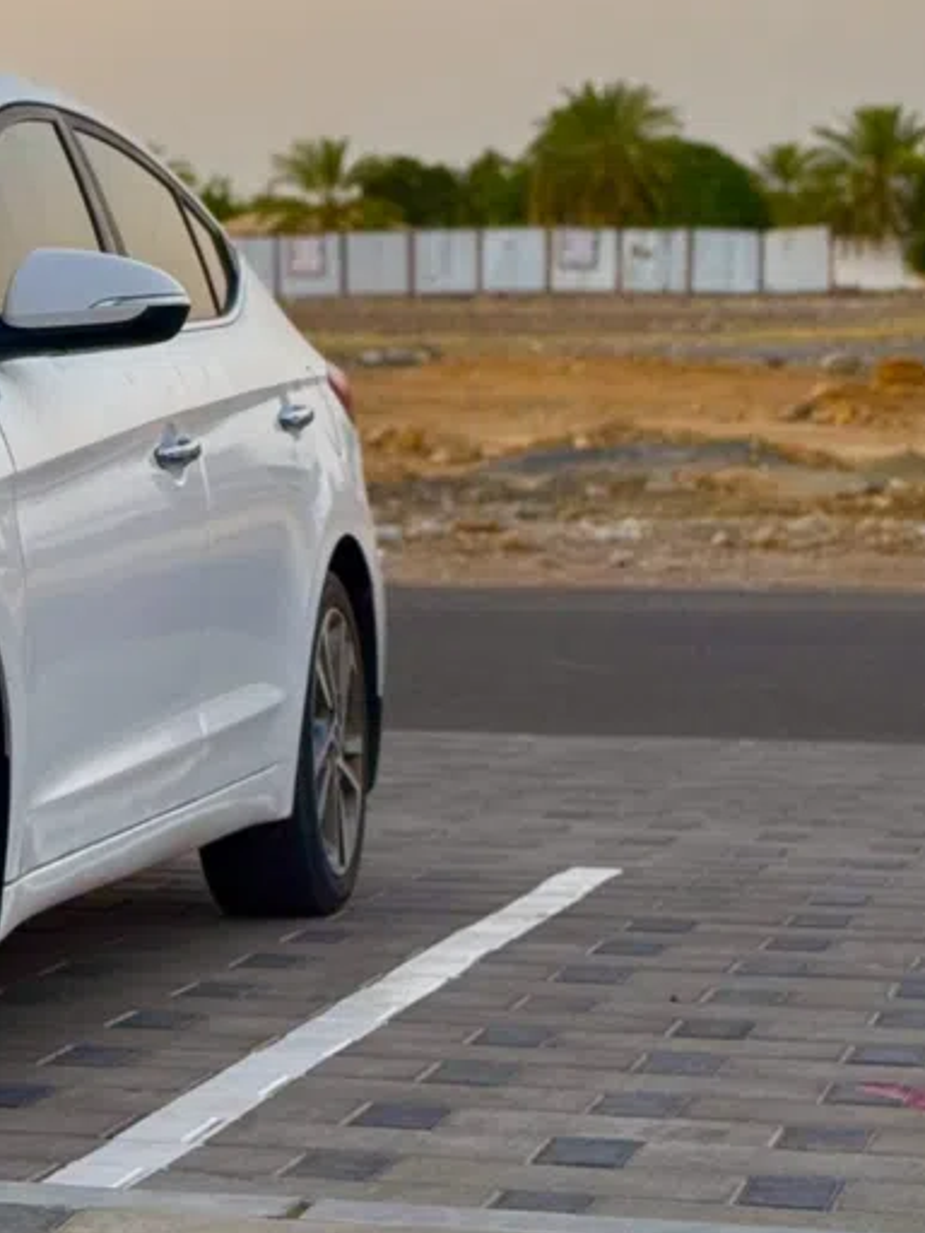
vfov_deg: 15.4
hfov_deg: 11.3
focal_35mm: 128
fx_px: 4561
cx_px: -272
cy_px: 372
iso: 80
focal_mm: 6.76
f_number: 1.78
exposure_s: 1/100
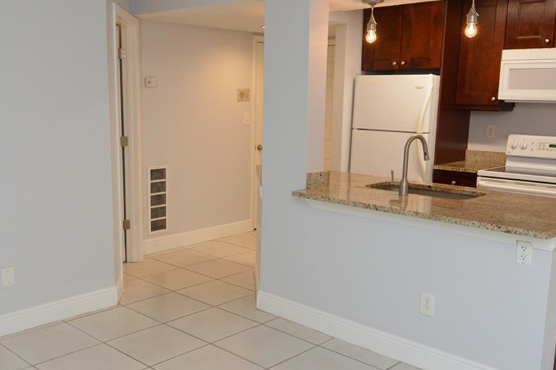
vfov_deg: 35.9
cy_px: 203
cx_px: 222
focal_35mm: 37
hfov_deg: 51.6
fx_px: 571
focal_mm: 12
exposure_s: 1/80
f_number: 4.5
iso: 400
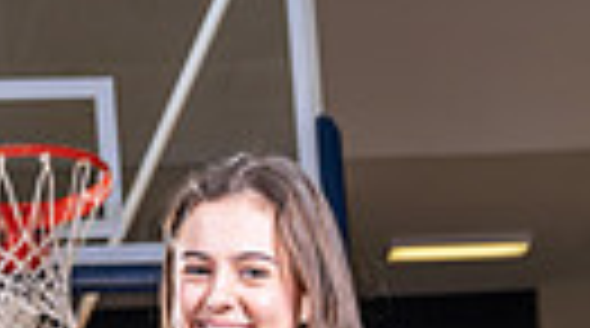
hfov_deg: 14.6
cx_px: 257
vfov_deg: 7.2
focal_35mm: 148
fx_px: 2310
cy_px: 997
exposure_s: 1/125
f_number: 5.6
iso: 100
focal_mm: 41
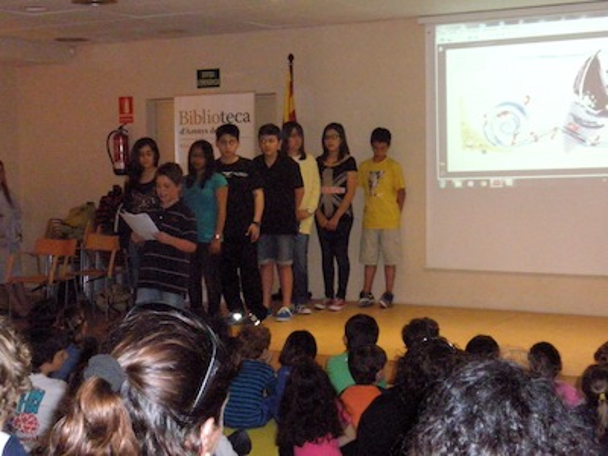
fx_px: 1054
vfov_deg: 24.4
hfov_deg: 32.2
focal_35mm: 60
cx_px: 304
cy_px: 228
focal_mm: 10.7
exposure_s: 1/60
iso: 640
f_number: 4.7
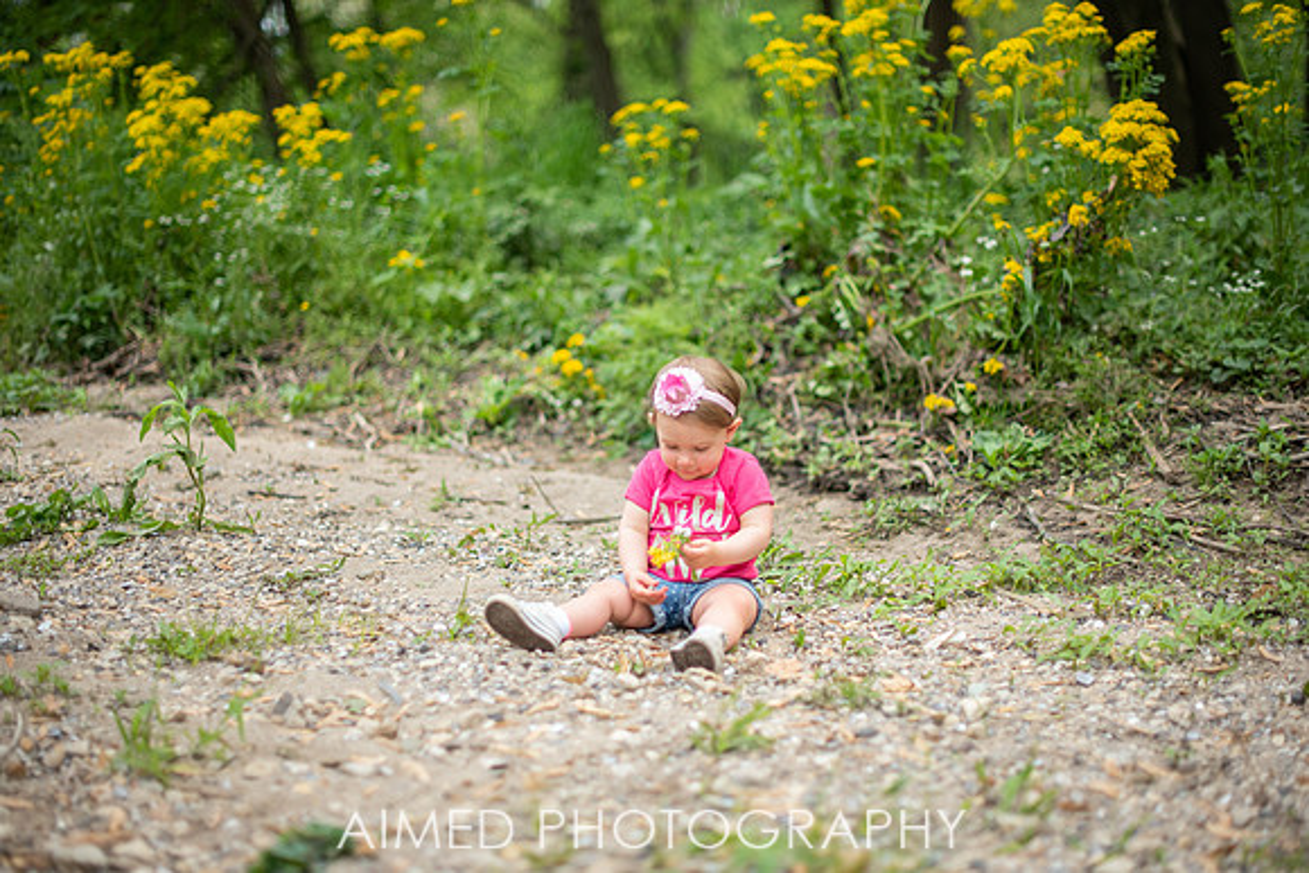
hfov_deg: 38.0
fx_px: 1903
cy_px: 436
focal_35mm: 52
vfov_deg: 25.8
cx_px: 654
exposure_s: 1/3200
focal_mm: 50
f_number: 1.4
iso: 250
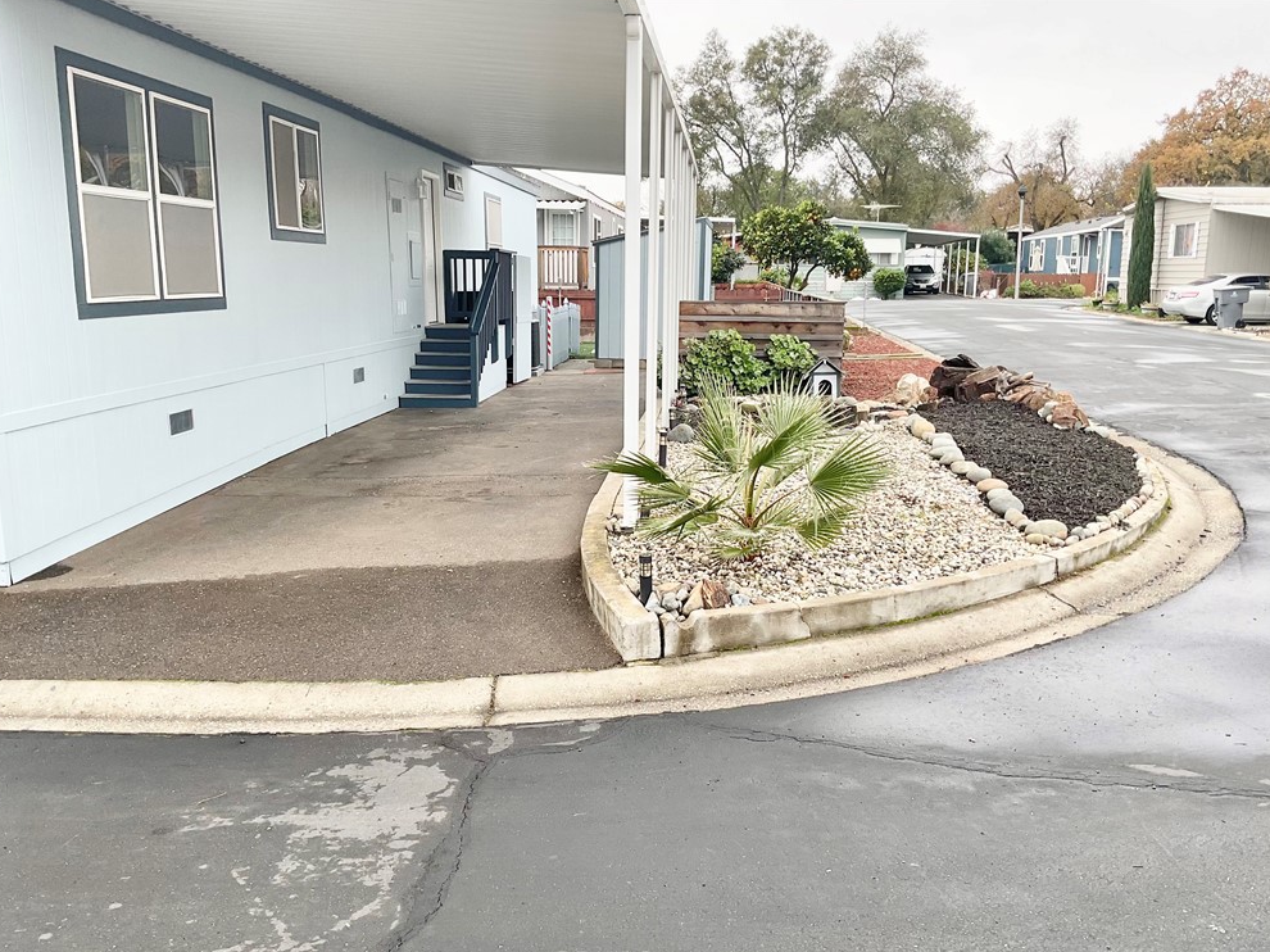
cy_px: 489
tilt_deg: -11.0
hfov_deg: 60.0
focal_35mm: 30
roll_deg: -0.7
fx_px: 1100
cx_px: 638
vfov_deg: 46.8
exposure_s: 1/164
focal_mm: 3
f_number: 1.8
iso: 16
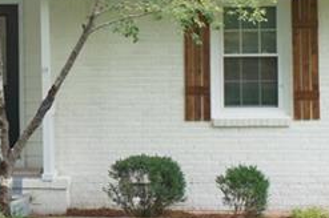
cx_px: -63
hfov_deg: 14.5
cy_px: 39
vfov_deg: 10.0
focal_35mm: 137
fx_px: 1250
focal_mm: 22
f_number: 6.3
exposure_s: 1/100
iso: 200
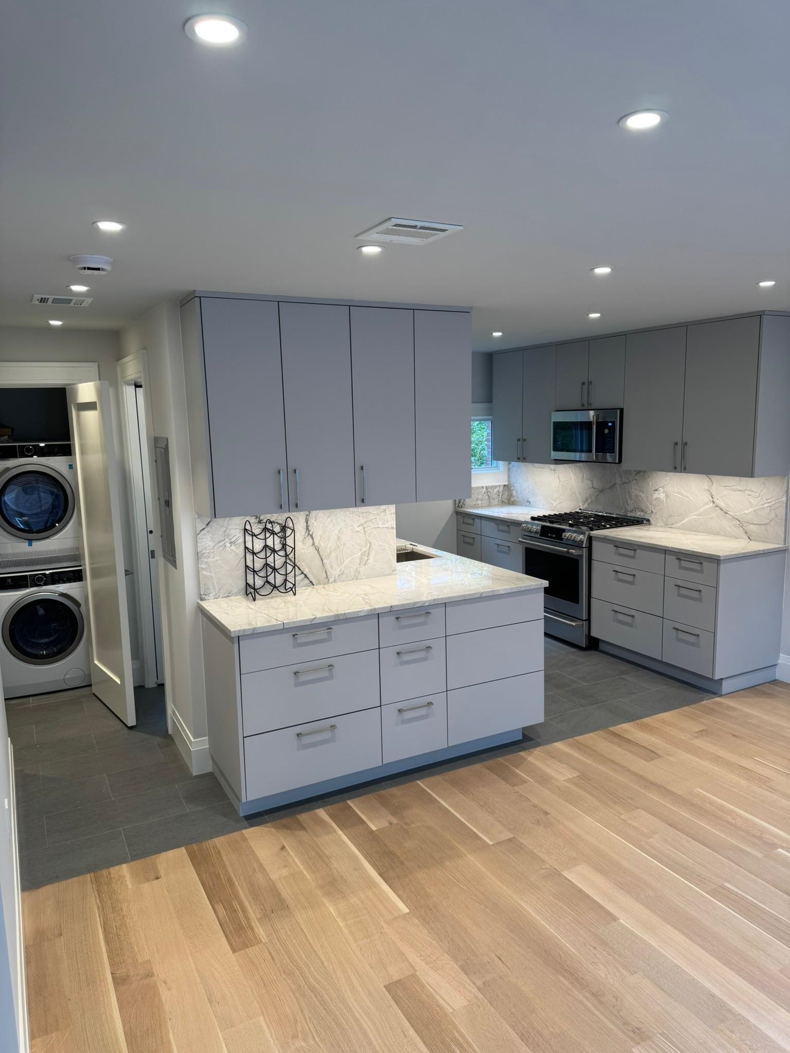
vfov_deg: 71.6
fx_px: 730
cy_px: 526
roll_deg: +1.2
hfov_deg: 56.8
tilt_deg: -8.6
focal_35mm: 24
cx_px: 395
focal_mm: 6.76
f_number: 1.78
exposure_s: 1/120
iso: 64
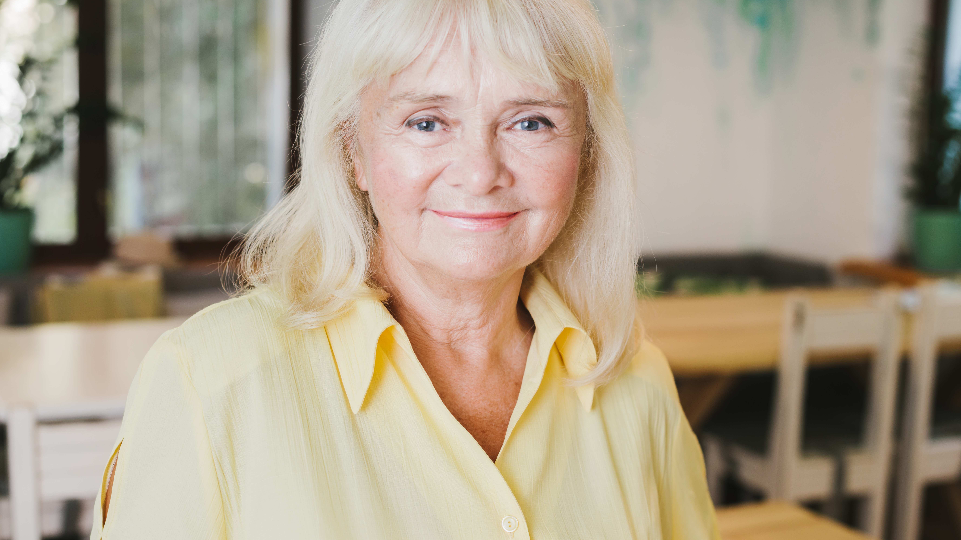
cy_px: 269
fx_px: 1351
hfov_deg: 39.2
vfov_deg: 22.6
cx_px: 486
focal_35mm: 53
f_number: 3.5
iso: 400
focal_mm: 50
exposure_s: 1/100
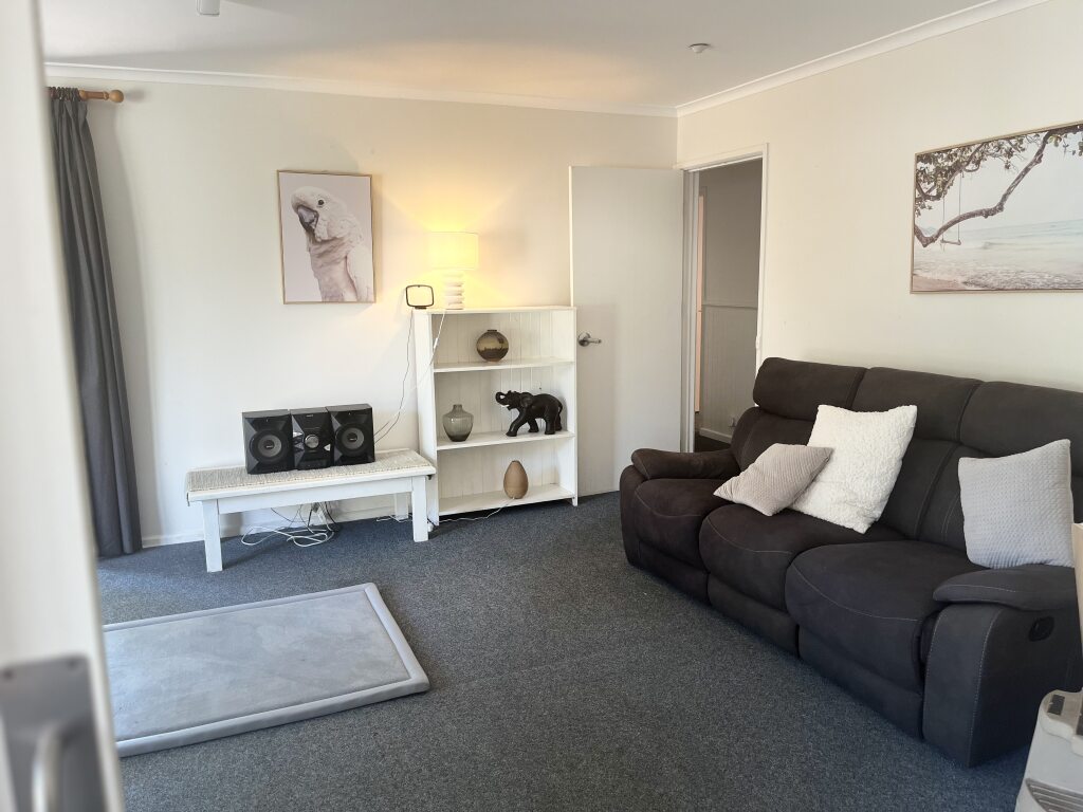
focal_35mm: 26
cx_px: 542
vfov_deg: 53.1
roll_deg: +0.7
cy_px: 406
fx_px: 813
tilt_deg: -9.7
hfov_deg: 67.3
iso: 100
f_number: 1.6
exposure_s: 1/50
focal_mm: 5.1
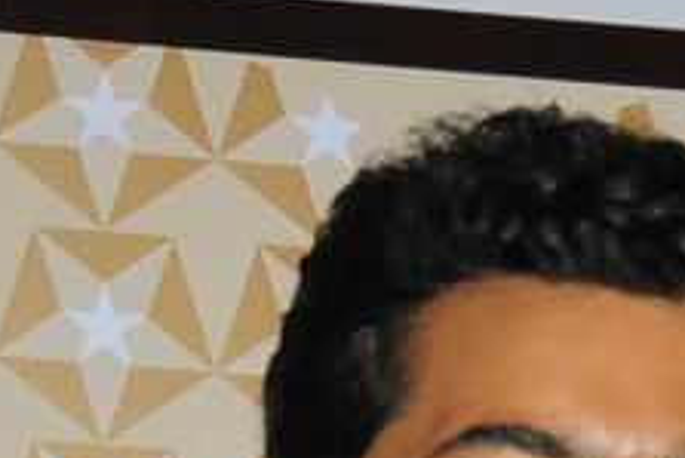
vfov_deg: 2.9
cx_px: 1195
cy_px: 1551
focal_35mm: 473
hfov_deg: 4.3
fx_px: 9006
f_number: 5.6
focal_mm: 66
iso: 200
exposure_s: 1/125
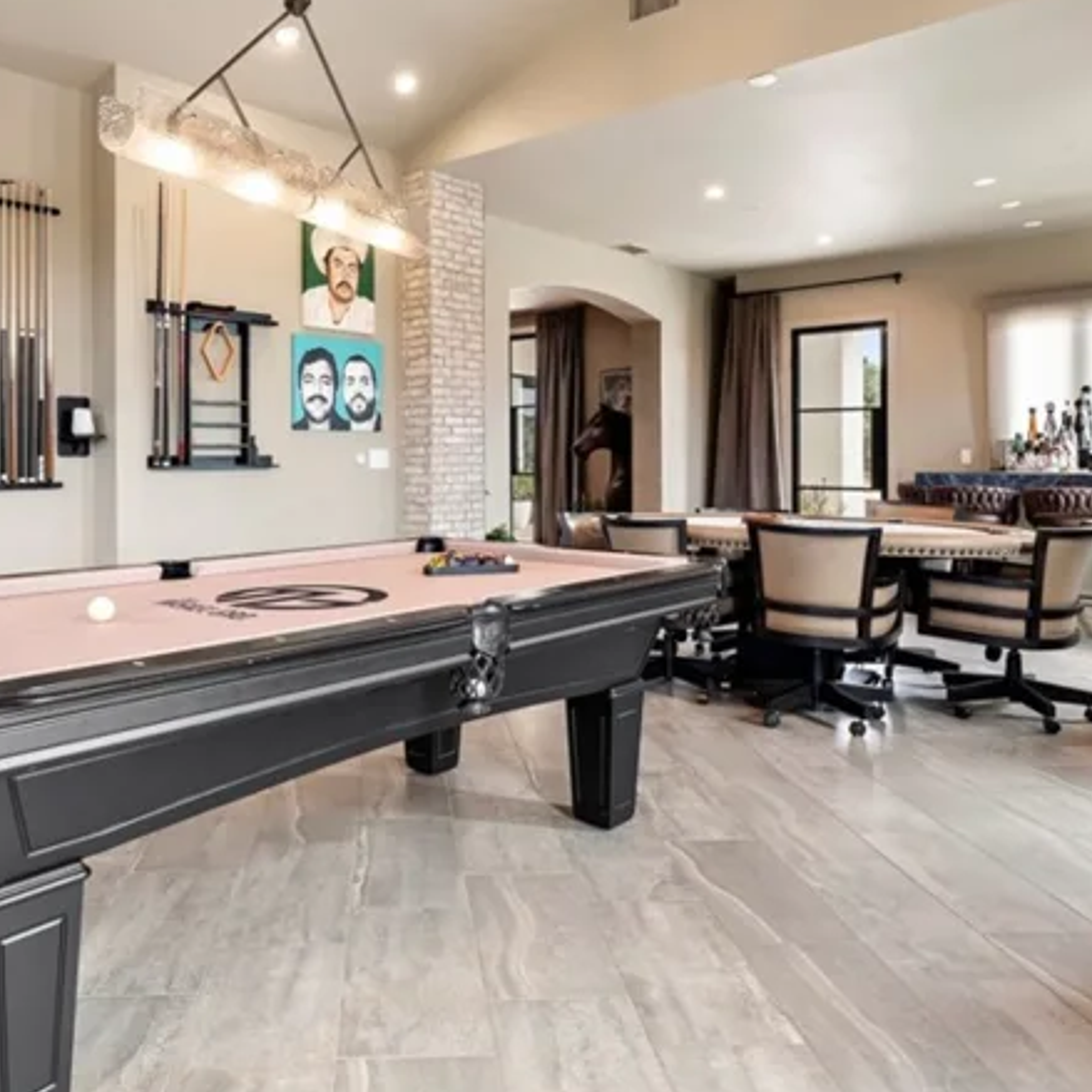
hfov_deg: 60.3
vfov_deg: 60.7
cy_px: 468
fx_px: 928
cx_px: 425
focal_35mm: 26
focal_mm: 16
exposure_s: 1/20
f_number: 7.1
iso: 500
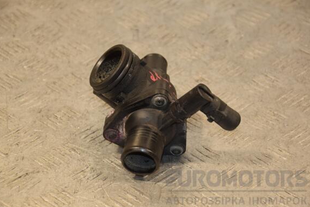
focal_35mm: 141
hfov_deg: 14.5
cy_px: 106
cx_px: 156
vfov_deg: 9.7
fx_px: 1214
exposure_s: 1/125
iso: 800
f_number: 5.6
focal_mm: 90
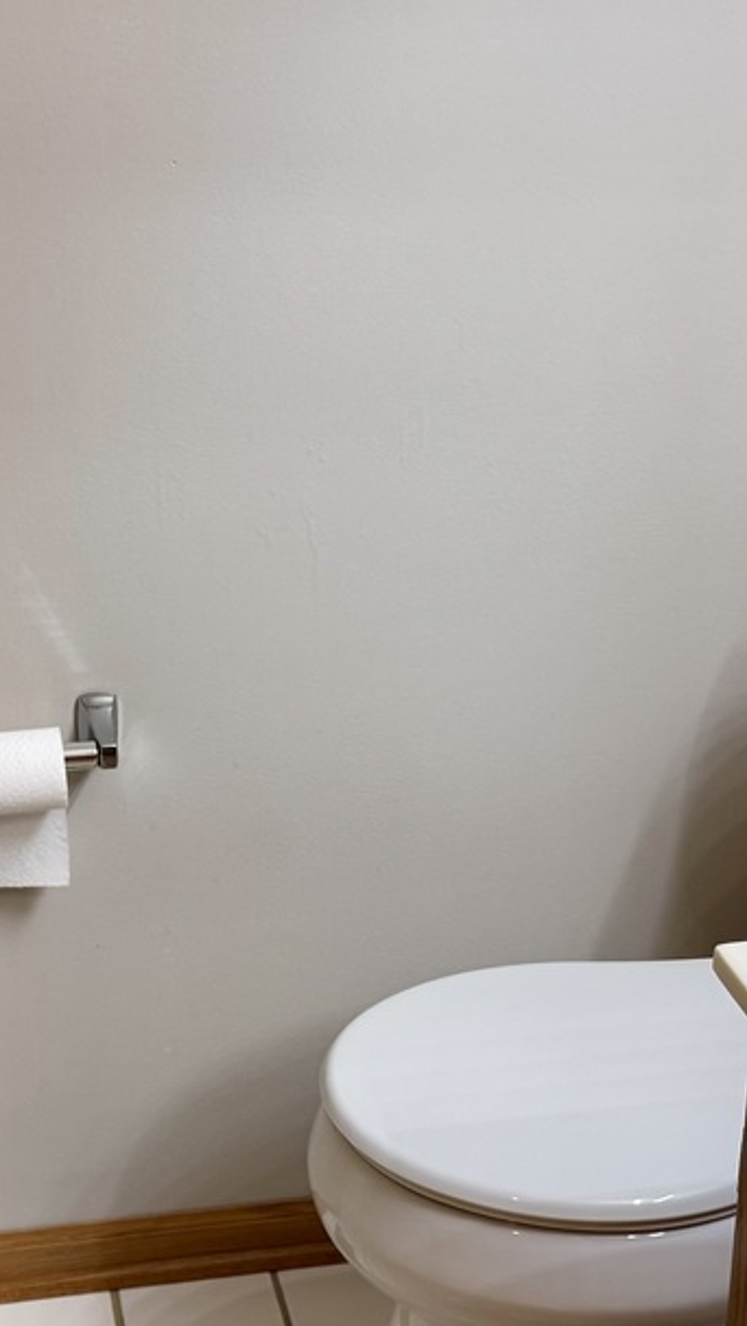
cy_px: 813
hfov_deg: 19.4
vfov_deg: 33.7
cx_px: 339
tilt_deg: -25.2
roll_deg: -1.2
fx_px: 2180
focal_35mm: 62
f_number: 1.78
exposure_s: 1/120
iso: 160
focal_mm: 6.76
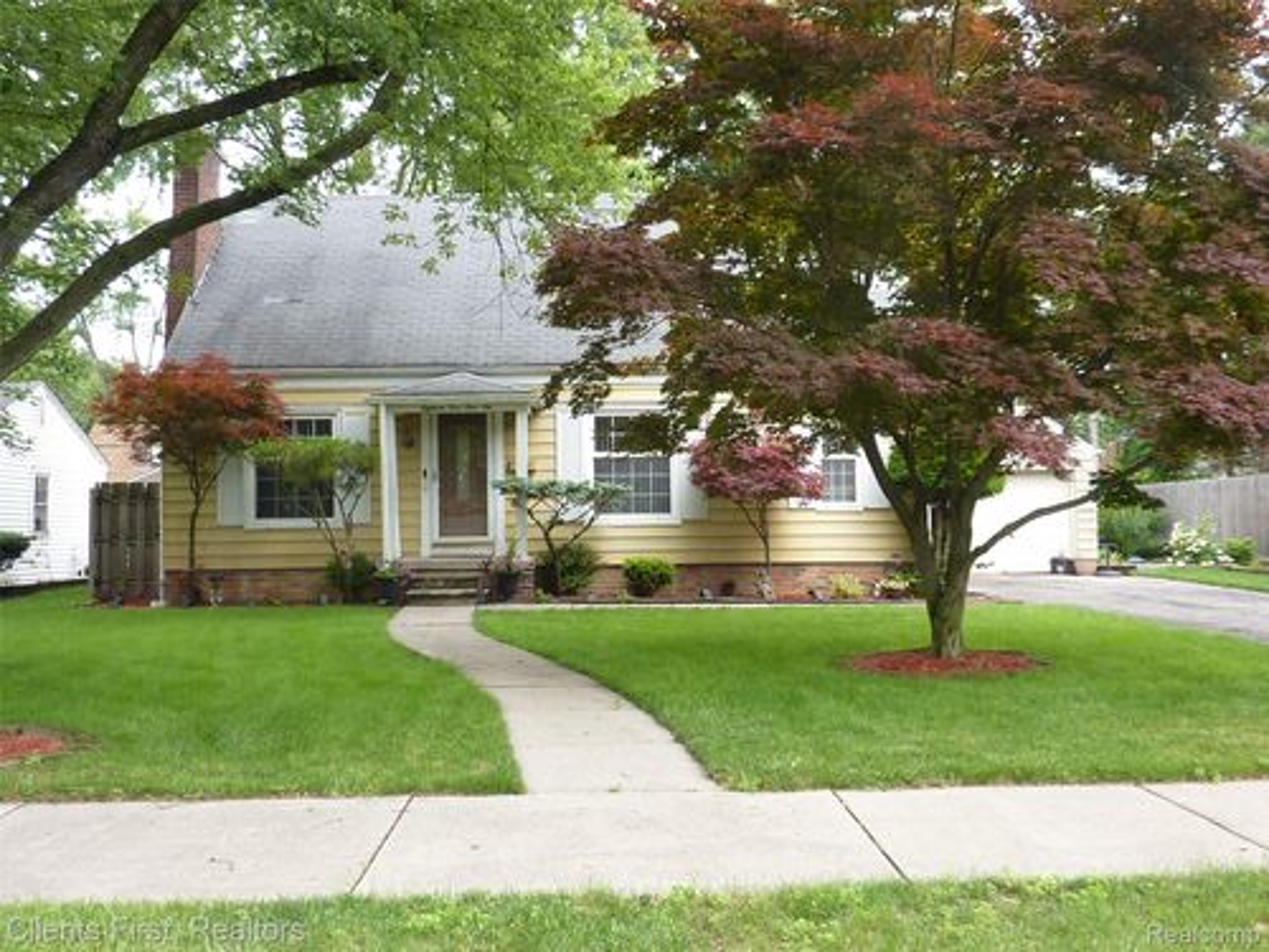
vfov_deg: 41.8
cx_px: 634
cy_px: 476
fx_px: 1246
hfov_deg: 54.0
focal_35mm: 34
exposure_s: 1/100
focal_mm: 4.1
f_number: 3.3
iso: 80
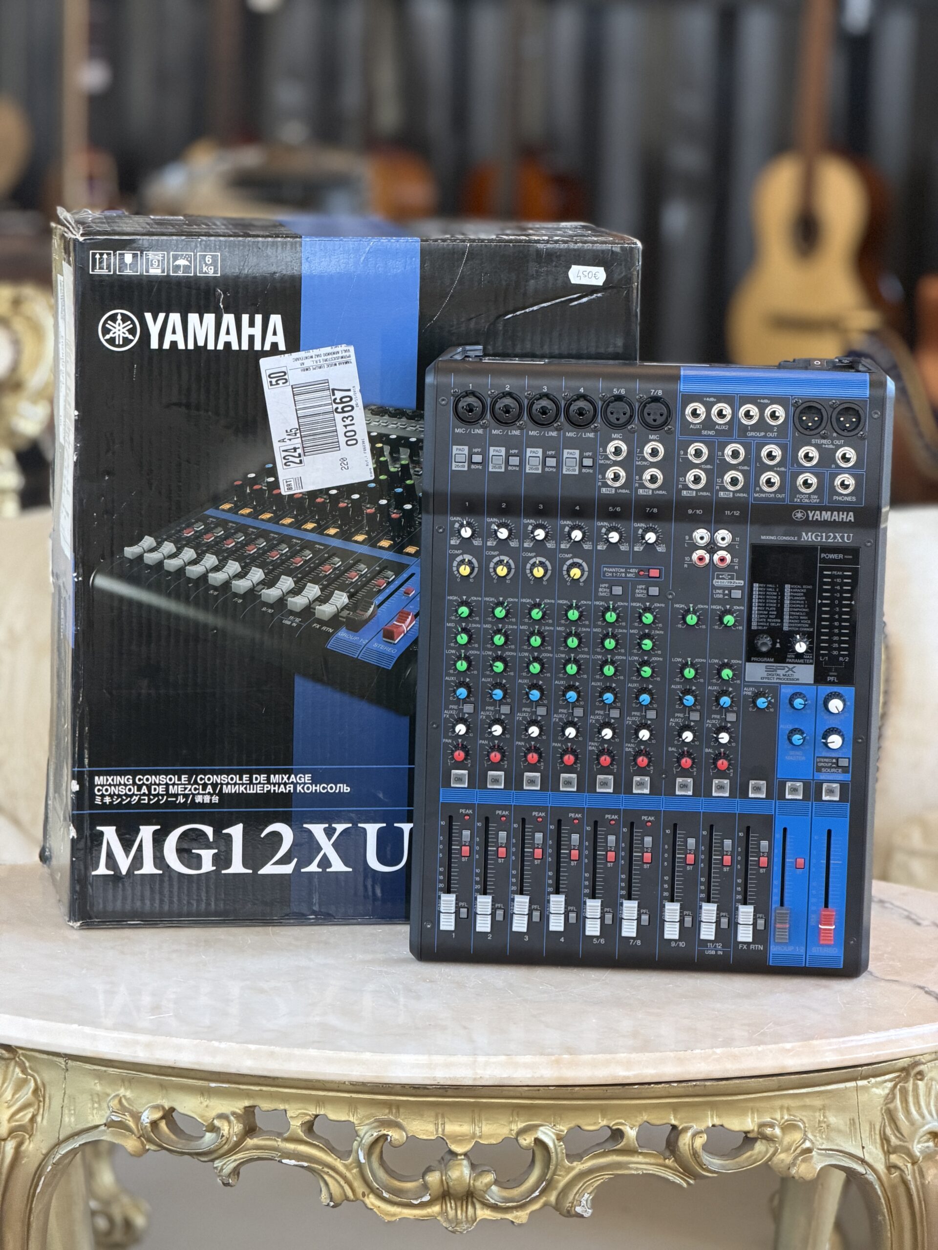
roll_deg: -2.7
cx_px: 469
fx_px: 3613
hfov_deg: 14.8
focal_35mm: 100
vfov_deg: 19.6
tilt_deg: -9.4
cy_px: 625
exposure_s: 1/93
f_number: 2.8
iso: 500
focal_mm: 16.89
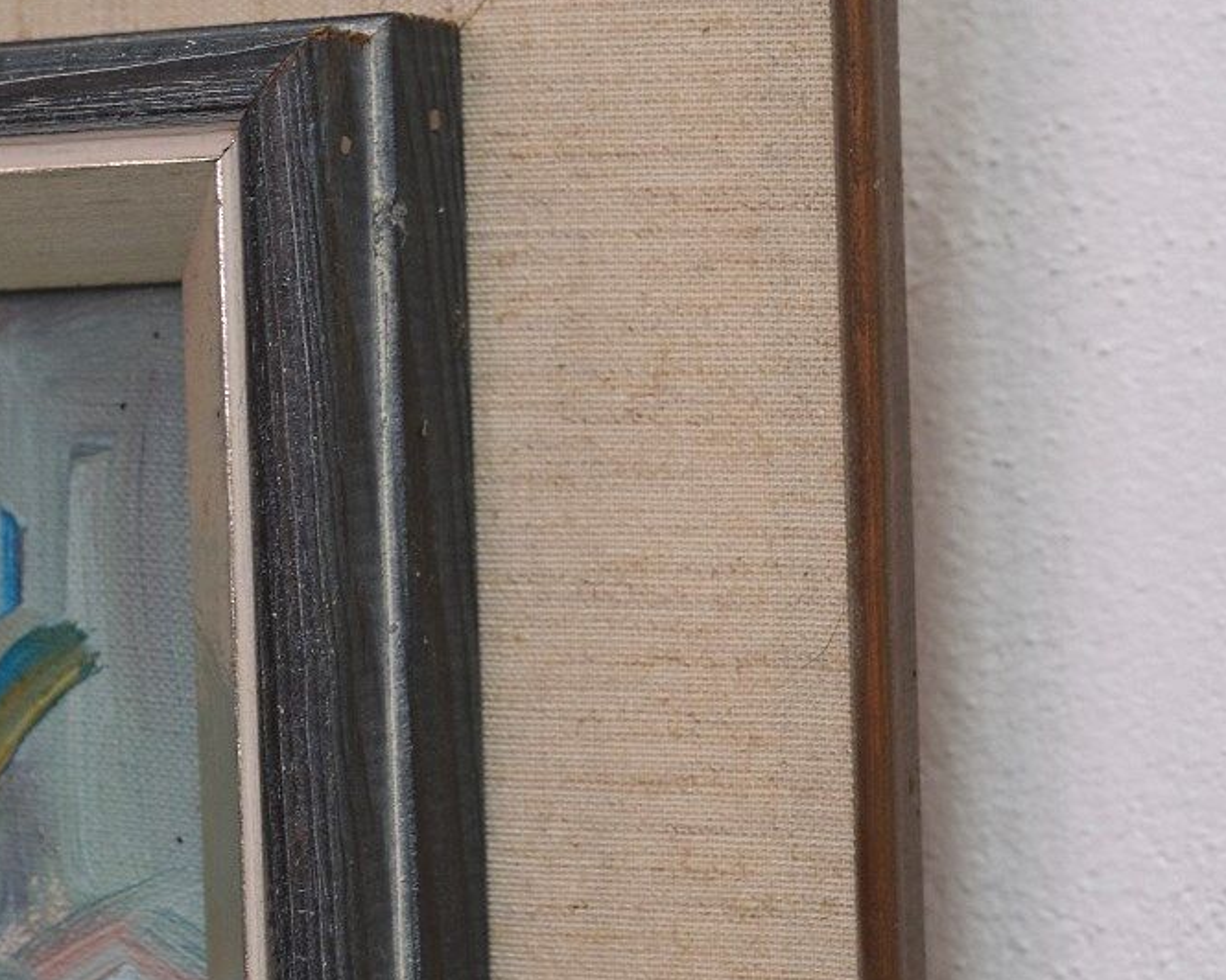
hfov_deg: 19.7
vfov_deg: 15.9
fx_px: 3520
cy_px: 510
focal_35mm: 97
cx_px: 479
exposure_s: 1/52
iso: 1250
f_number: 4
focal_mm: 35.8
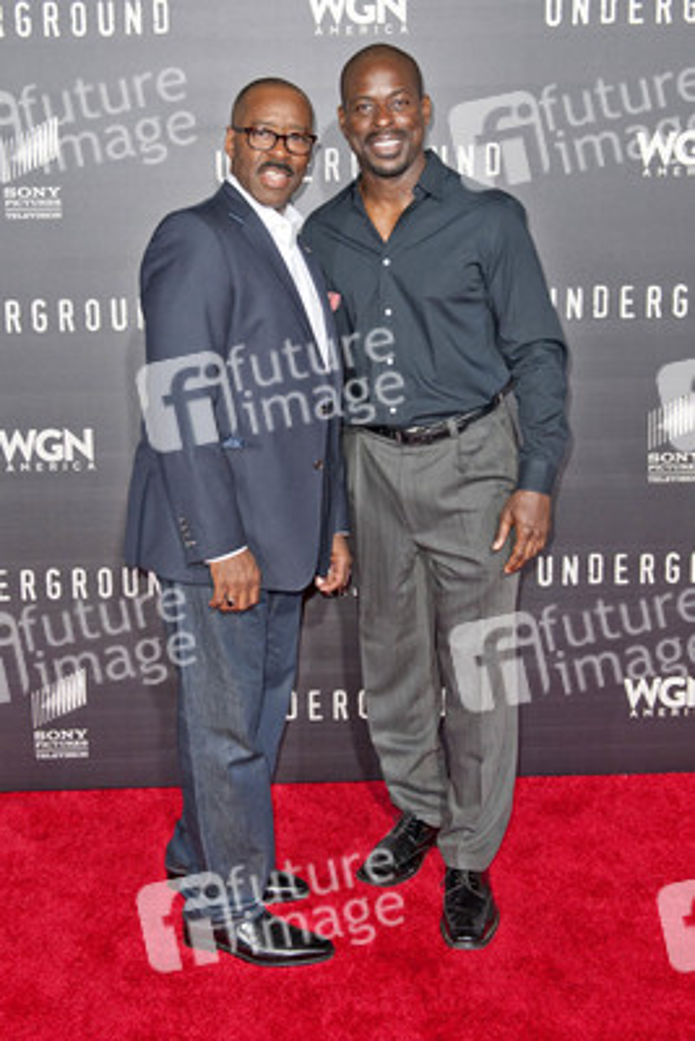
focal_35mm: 38
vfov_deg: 50.7
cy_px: 520
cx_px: 348
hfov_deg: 35.1
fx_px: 1099
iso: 800
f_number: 4.5
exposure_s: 1/400
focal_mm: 38
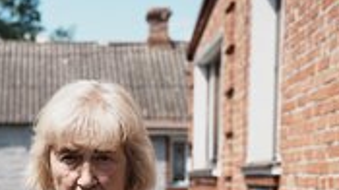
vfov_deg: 13.8
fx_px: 754
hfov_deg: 25.0
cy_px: 249
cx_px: 85
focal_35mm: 84
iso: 100
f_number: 3.5
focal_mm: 35
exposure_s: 1/1250
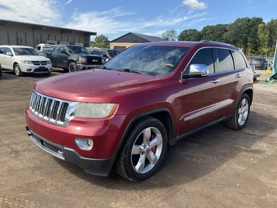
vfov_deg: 48.2
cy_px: 104
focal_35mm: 29
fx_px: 232
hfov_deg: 61.7
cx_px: 138
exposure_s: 1/781
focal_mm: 3
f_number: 1.8
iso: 25
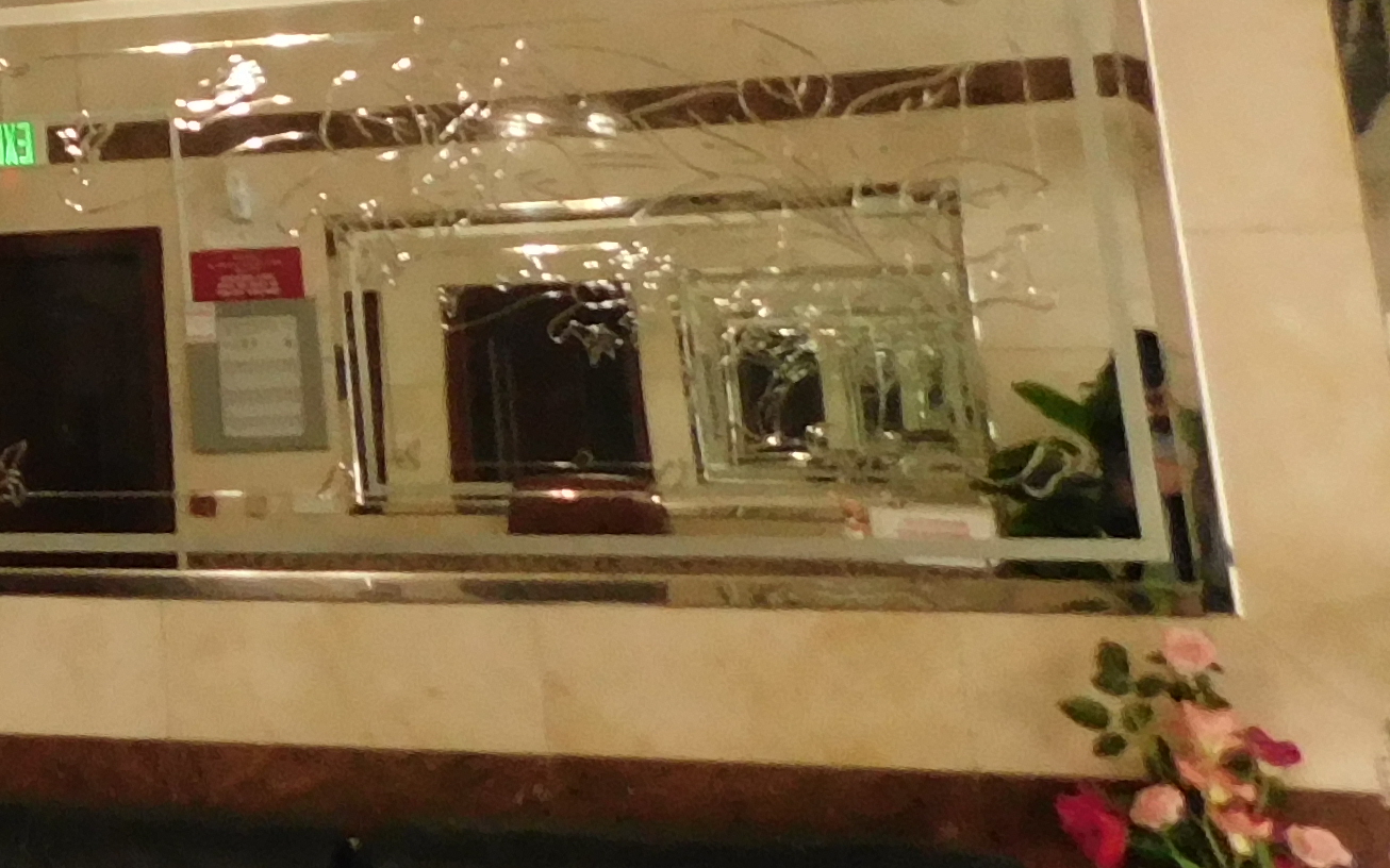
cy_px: -313
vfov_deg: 14.4
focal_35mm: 86
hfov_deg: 19.1
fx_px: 3258
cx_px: -1030
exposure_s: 1/25
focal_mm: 4
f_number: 3
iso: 400
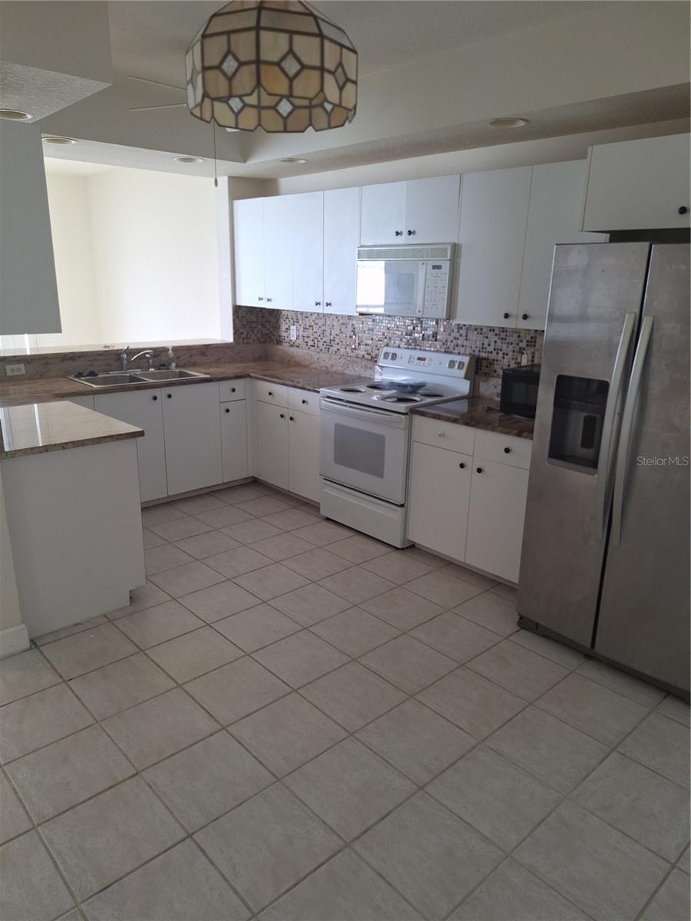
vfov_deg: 73.9
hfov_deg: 58.9
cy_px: 460
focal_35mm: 23
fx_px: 612
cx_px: 346
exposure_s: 1/50
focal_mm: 5.54
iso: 80
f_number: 1.8
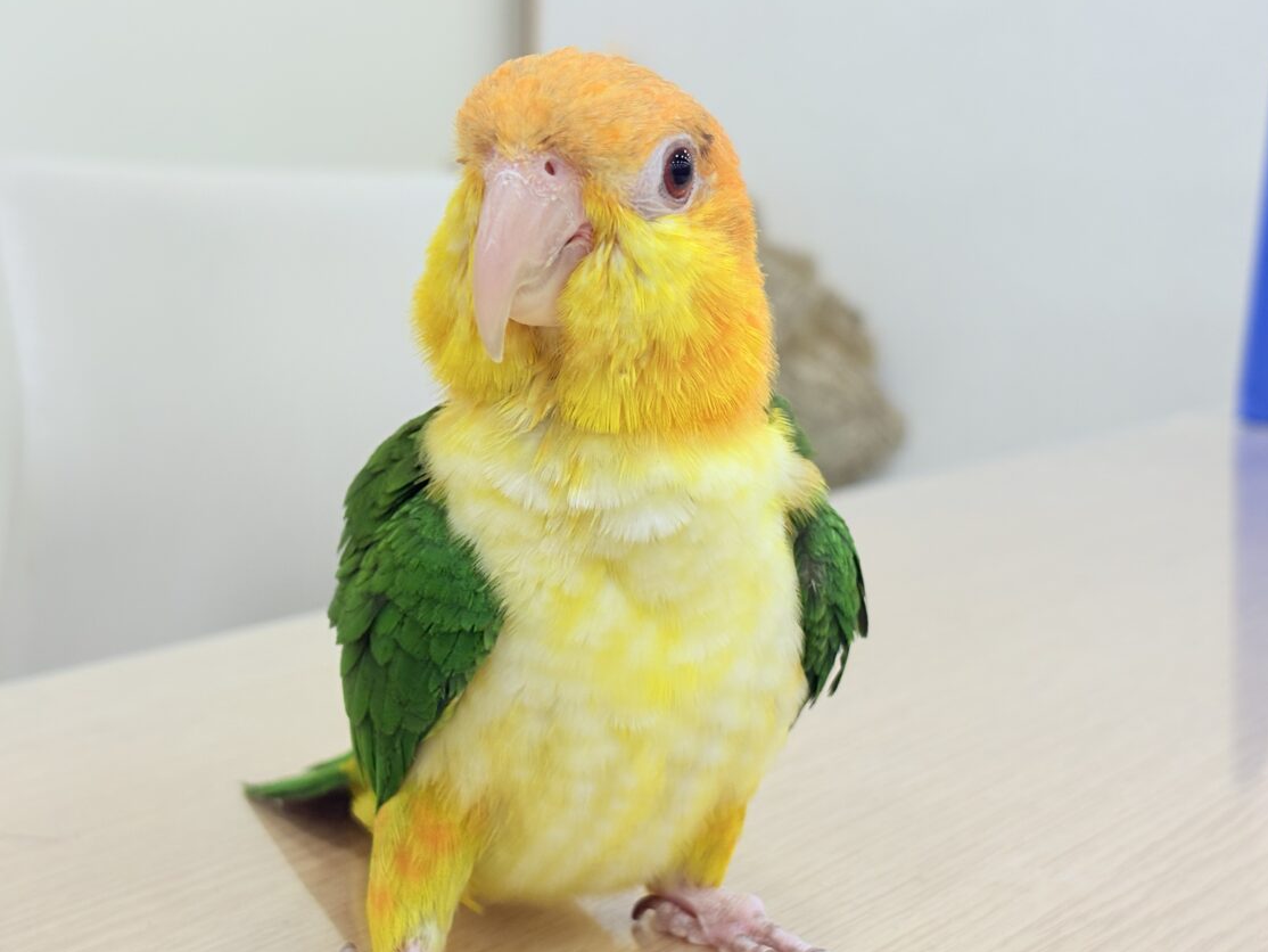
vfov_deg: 26.1
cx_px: 647
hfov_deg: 34.3
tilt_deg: -7.9
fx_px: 2052
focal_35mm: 56
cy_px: 483
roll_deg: -0.3
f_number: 1.6
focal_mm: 5.96
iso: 80
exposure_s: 1/100
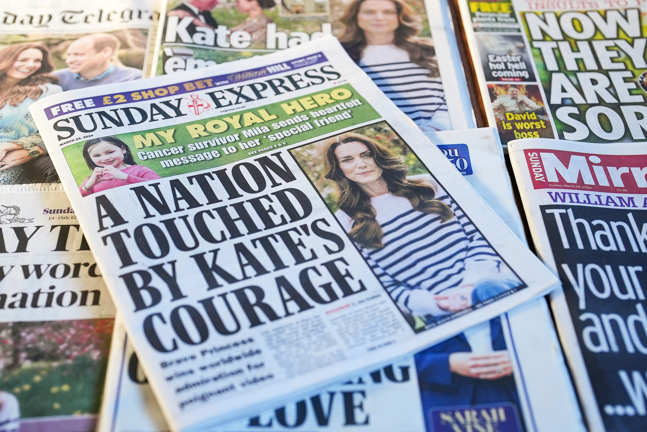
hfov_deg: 39.6
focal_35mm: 50
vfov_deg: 27.0
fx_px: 899
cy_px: 216
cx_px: 324
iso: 1250
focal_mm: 50
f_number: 3.2
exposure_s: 1/250
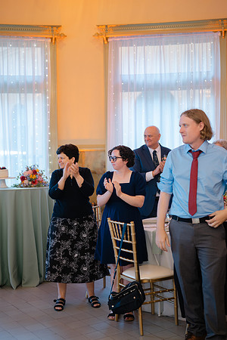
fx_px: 473
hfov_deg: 27.0
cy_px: 170
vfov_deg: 39.6
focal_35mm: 50
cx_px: 114
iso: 320
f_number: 1.8
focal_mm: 50
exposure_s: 1/100
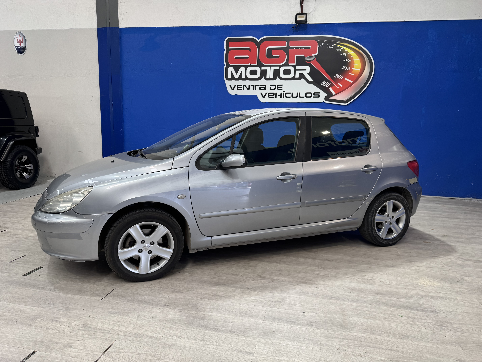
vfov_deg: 56.8
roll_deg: -1.2
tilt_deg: -9.4
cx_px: 241
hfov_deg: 71.6
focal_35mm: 24
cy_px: 181
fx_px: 334
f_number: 1.78
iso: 80
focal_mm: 6.76
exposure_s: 1/100
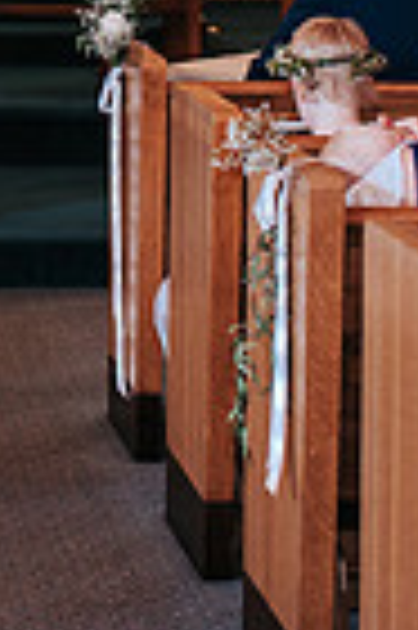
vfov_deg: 12.9
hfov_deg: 8.7
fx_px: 2671
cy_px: -214
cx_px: -262
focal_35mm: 153
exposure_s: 1/125
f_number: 3.2
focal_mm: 35
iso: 720
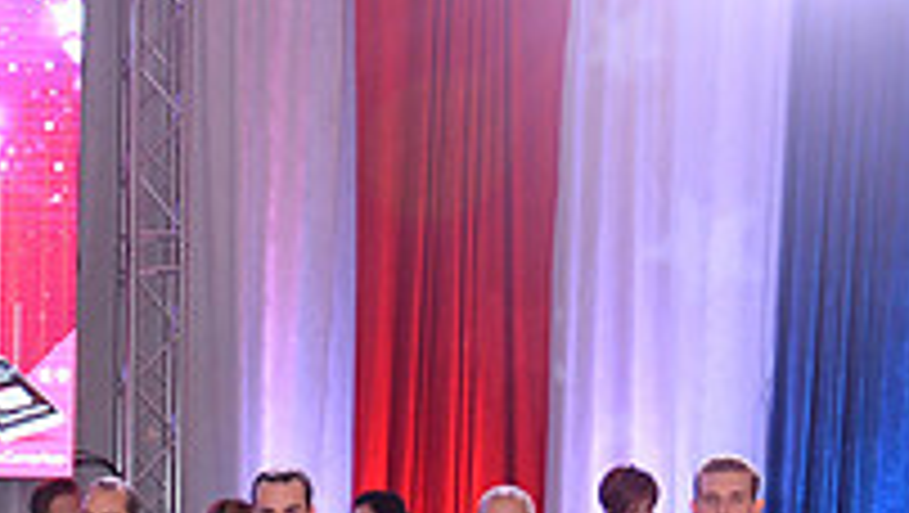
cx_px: -148
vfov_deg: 10.3
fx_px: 2750
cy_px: 740
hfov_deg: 17.9
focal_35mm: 114
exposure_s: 1/250
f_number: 4.5
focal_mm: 38
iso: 2000
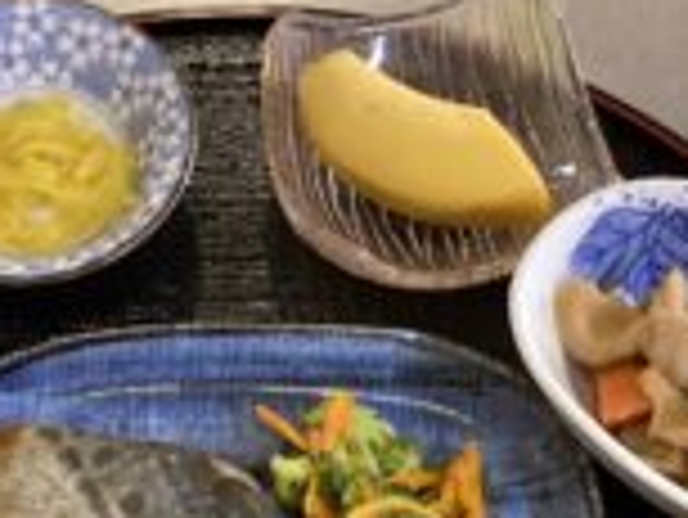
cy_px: 579
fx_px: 1512
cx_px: 227
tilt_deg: -69.1
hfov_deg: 25.5
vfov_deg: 18.6
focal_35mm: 76
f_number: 2.4
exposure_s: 1/40
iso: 250
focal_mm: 3.3
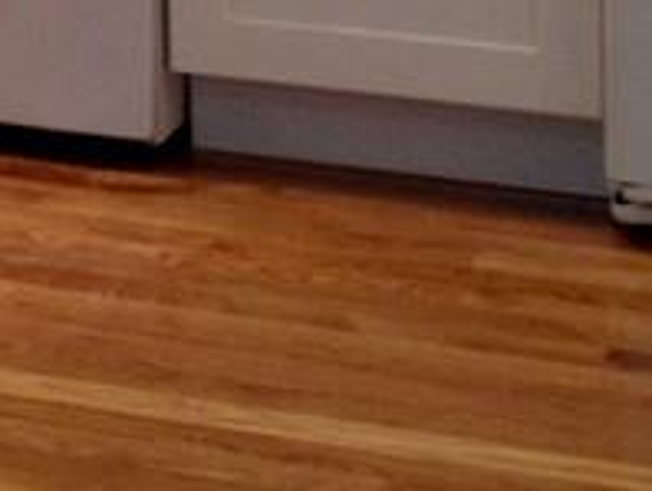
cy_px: -613
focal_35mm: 181
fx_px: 3413
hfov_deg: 10.6
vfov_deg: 7.7
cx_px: -214
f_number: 2.4
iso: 100
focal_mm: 4.28
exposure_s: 1/20
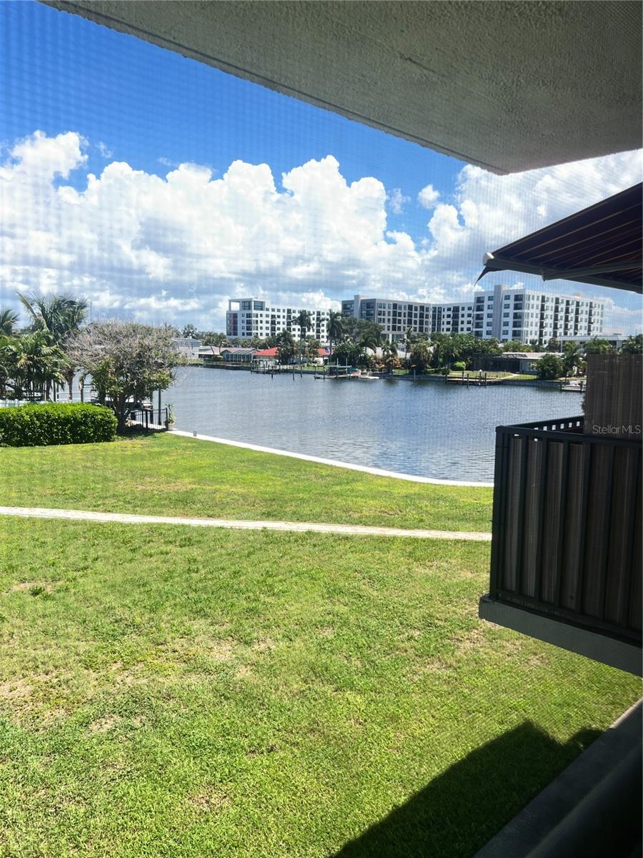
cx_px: 322
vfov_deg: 67.3
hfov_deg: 53.1
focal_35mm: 26
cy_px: 429
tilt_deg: -6.0
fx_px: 644
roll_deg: +0.1
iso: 50
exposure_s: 1/803
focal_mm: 5.7
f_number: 1.5
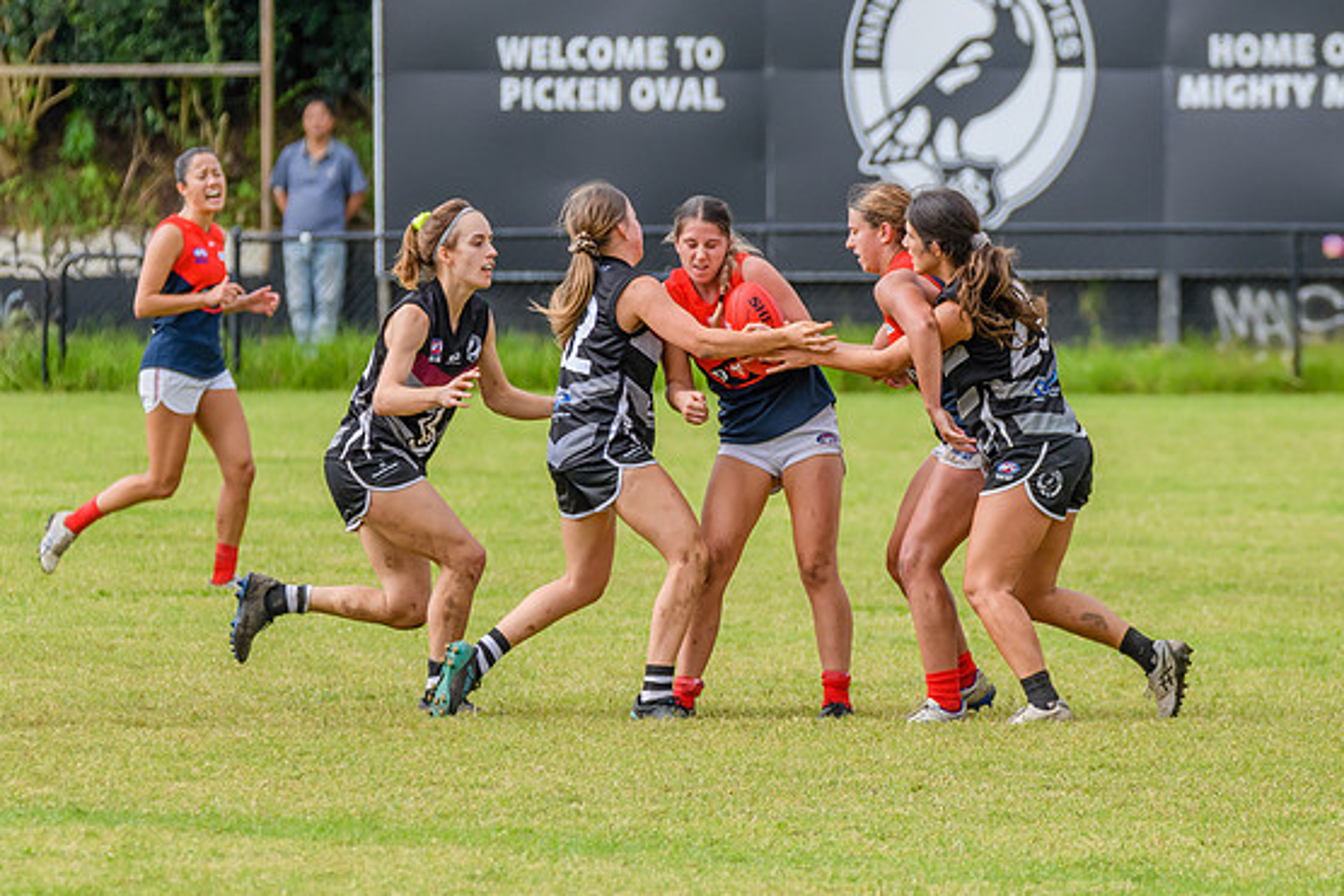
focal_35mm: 602
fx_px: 22479
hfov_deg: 3.4
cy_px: 481
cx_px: 907
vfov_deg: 2.3
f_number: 6.3
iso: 800
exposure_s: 1/1600
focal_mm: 320
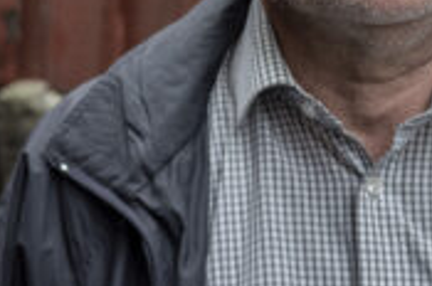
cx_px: 214
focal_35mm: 133
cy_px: -17
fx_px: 1593
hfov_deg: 15.4
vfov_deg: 10.2
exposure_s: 1/250
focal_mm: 36
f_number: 4
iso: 800
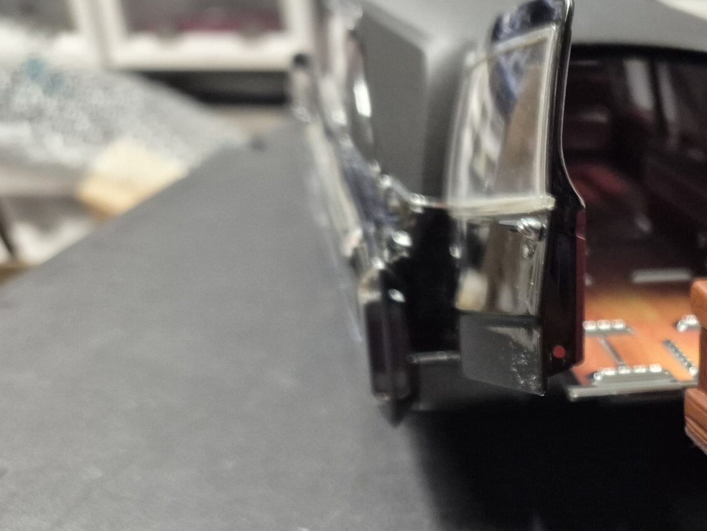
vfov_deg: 26.5
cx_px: 751
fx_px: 1062
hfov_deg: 32.9
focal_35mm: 52
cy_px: 535
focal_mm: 5.4
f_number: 1.8
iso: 1000
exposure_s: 1/100
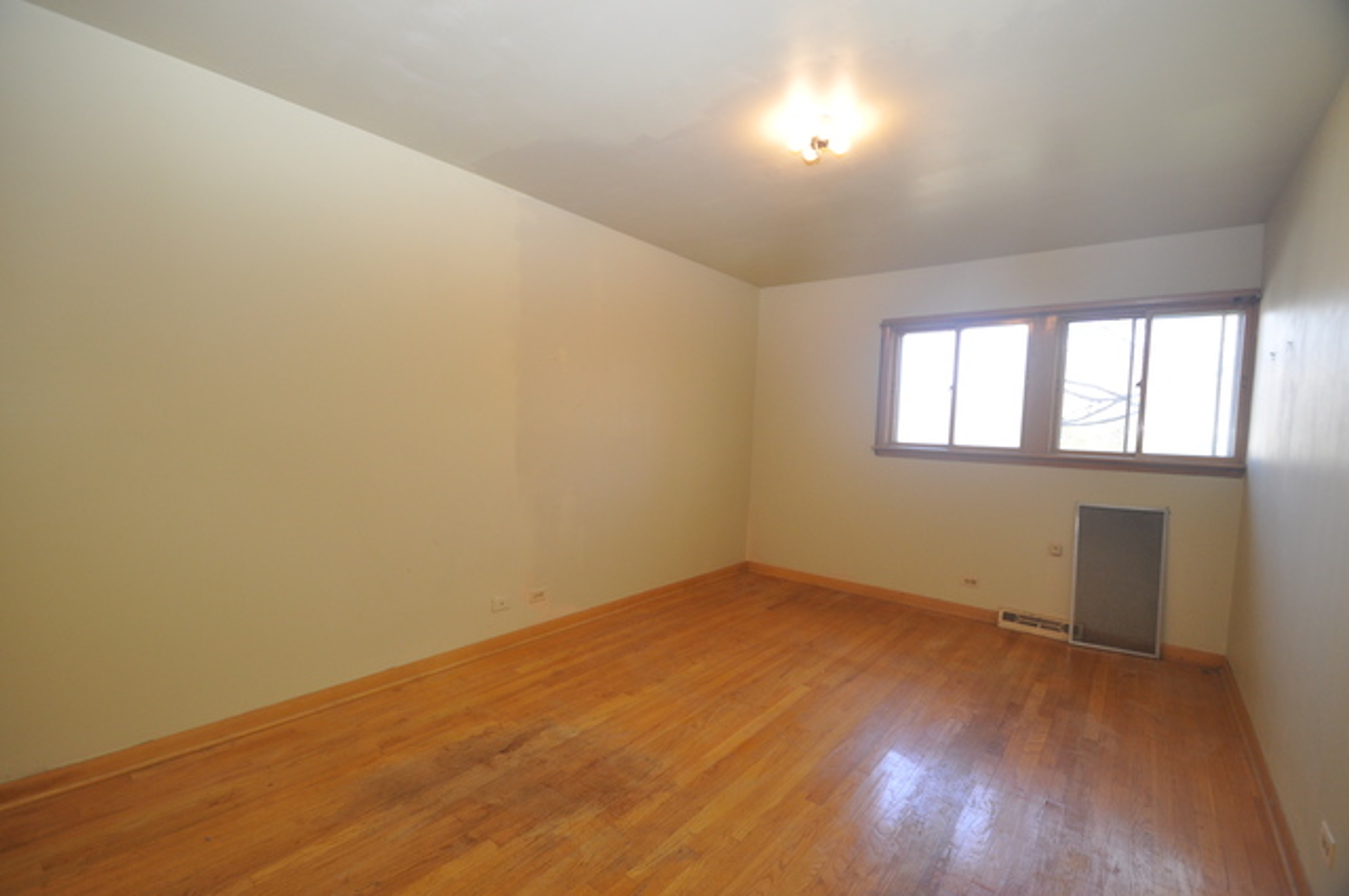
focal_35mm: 15
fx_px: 561
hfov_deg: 100.5
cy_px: 448
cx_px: 674
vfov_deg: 77.2
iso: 640
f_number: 5.6
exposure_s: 1/60
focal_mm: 10
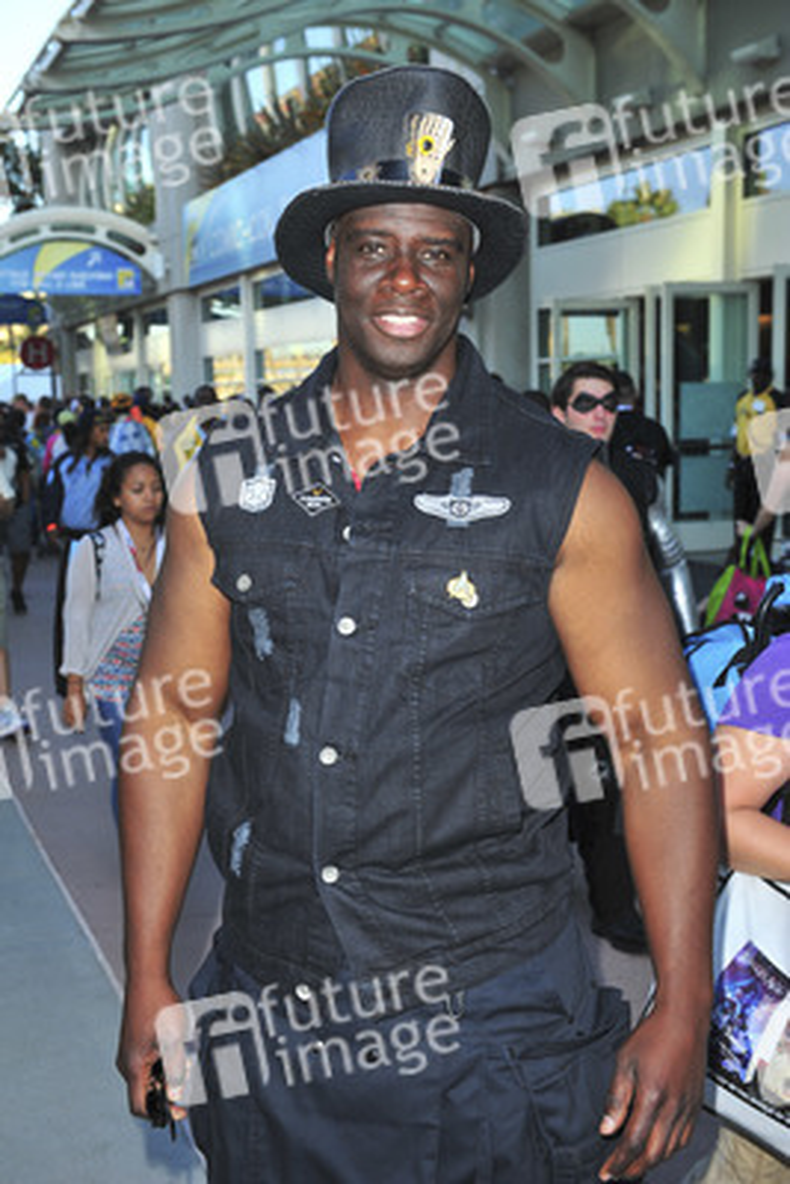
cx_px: 395
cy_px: 592
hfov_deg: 28.1
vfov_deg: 41.1
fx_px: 1579
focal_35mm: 48
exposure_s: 1/320
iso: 400
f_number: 5.6
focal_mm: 48
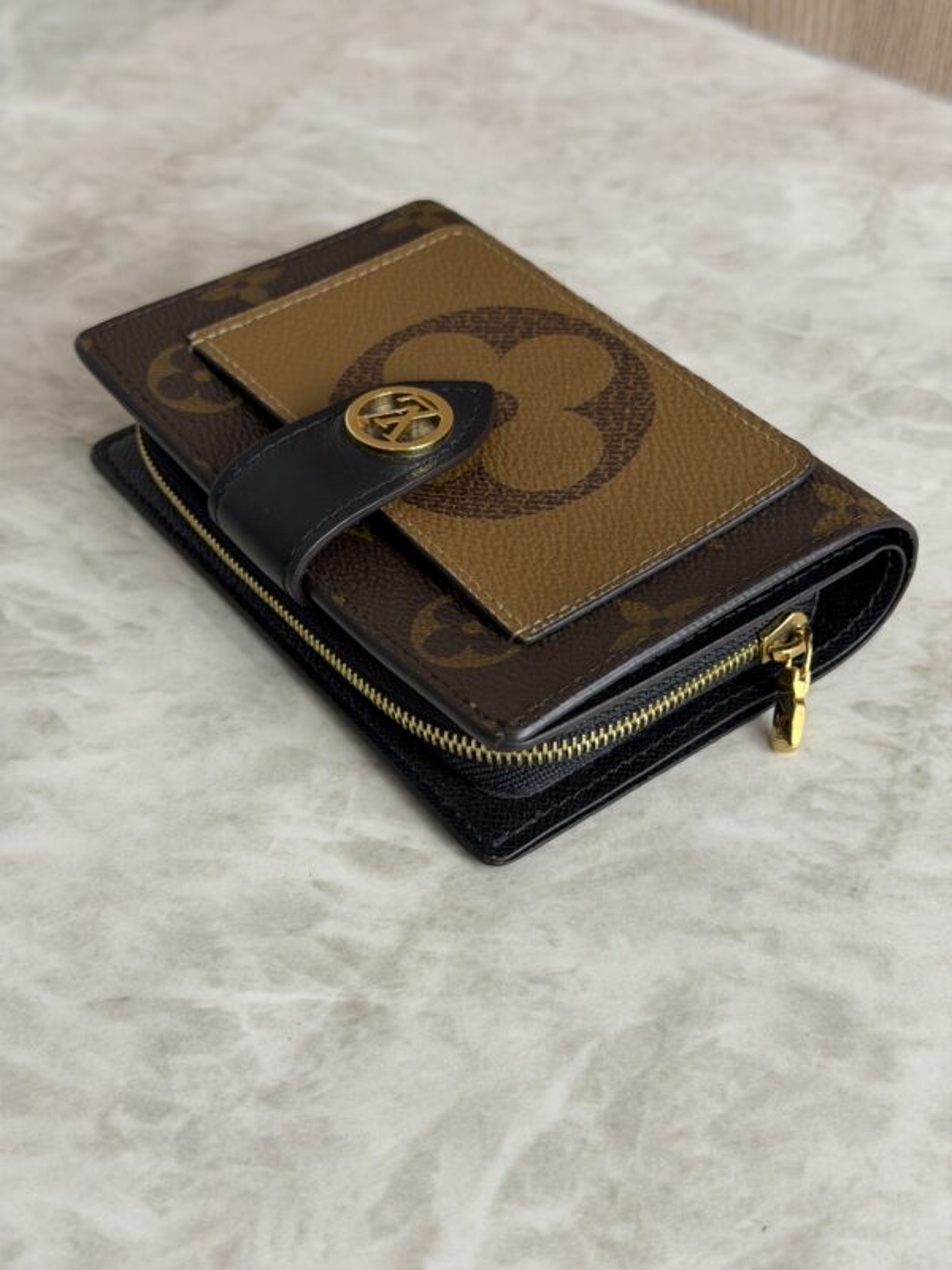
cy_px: 635
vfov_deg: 39.7
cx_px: 476
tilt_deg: -43.6
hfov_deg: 30.3
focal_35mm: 48
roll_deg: +1.0
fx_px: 1760
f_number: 1.78
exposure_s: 1/120
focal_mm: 6.76
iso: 80
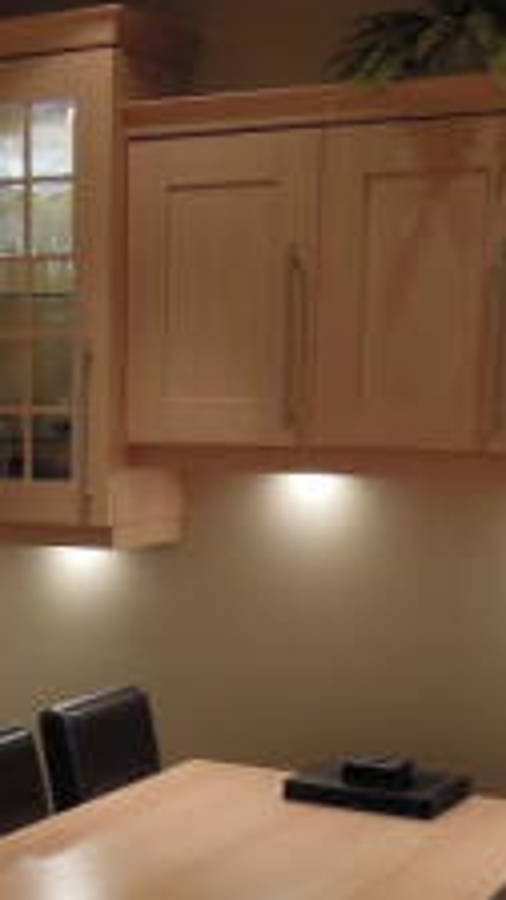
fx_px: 1622
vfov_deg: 30.0
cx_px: 46
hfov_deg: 17.5
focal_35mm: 68
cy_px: 761
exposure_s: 1/30
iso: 180
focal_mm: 4.3
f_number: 2.8
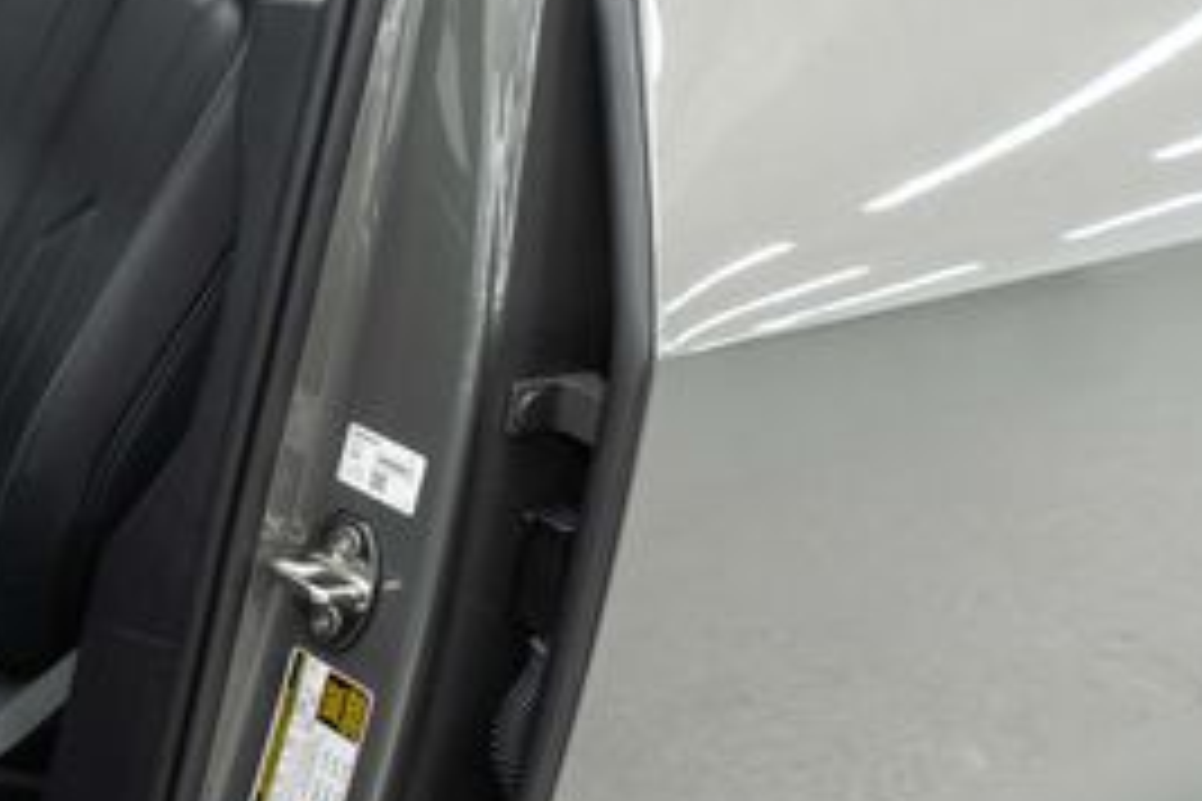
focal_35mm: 67
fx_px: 2237
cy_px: 169
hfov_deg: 27.6
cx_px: -104
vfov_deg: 20.1
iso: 500
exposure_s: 1/40
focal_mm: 28
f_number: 3.2
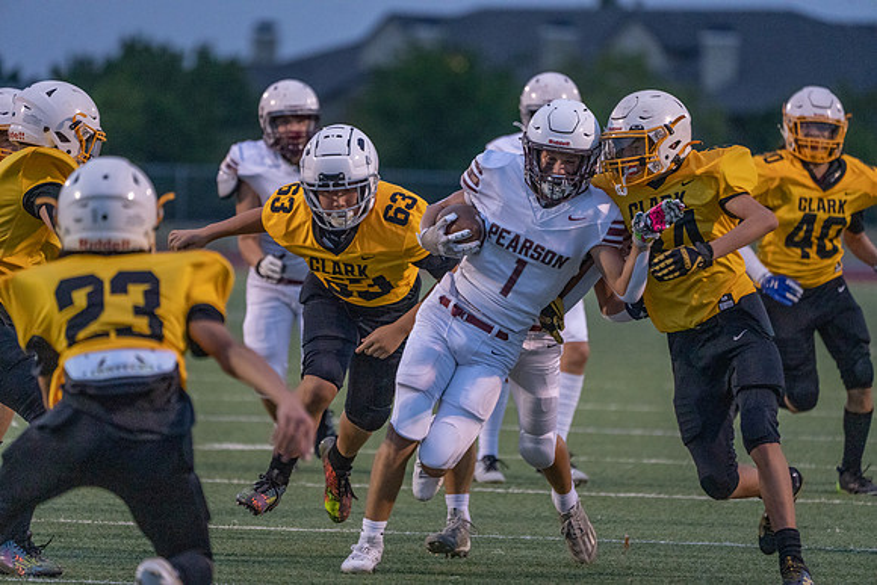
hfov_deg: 5.2
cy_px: 292
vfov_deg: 3.4
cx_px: 438
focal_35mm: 400
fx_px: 9746
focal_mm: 400
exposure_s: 1/1000
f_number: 5.6
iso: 8000
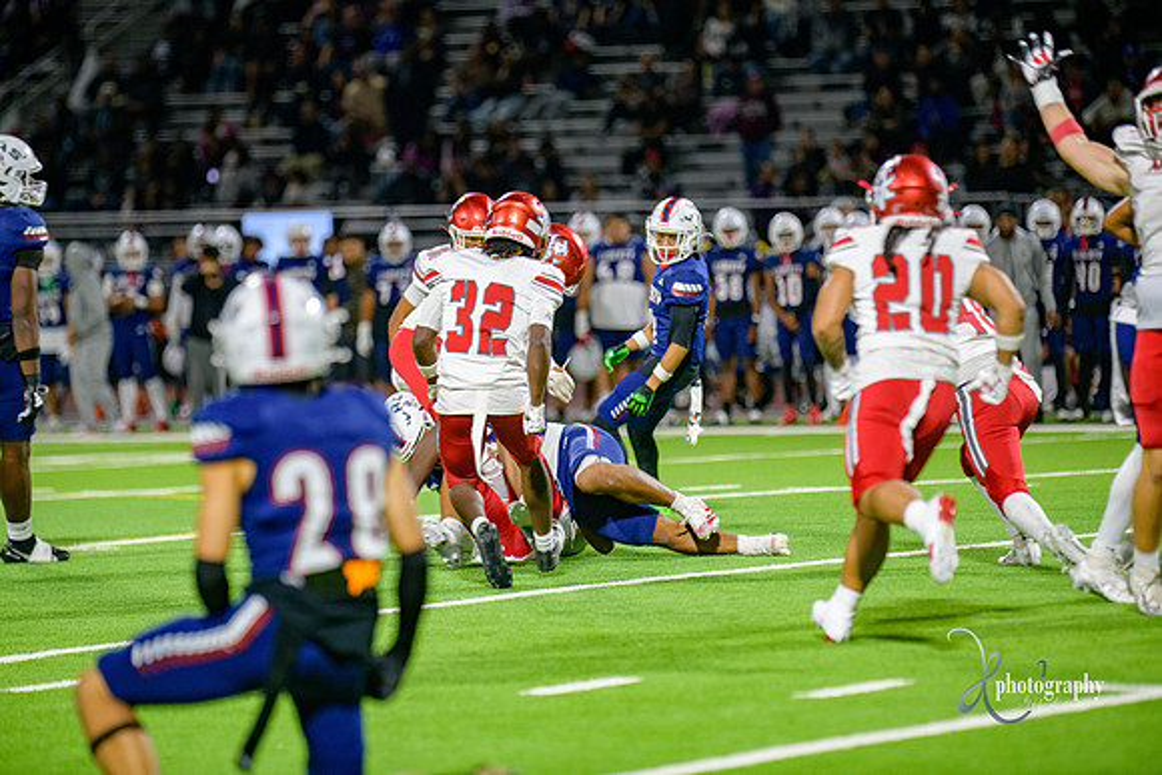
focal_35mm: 240
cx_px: 581
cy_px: 388
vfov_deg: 5.7
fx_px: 7748
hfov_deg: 8.6
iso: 2000
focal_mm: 240
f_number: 2.8
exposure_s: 1/250
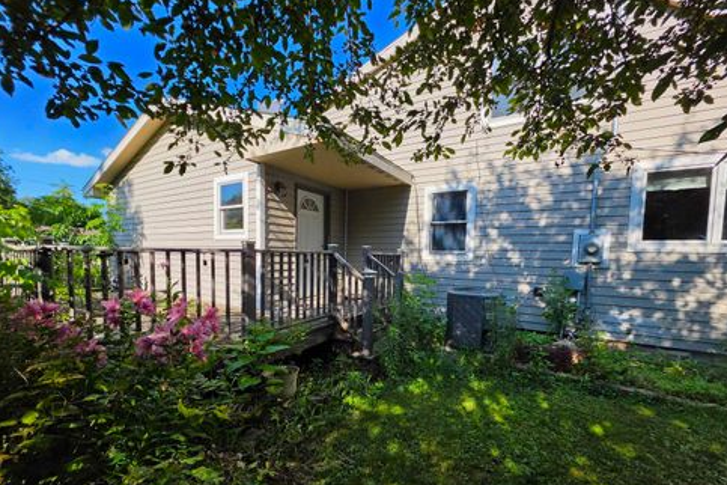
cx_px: 363
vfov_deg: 80.7
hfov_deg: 104.3
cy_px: 276
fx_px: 283
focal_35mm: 14
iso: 32
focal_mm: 2.2
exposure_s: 1/1314
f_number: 1.9
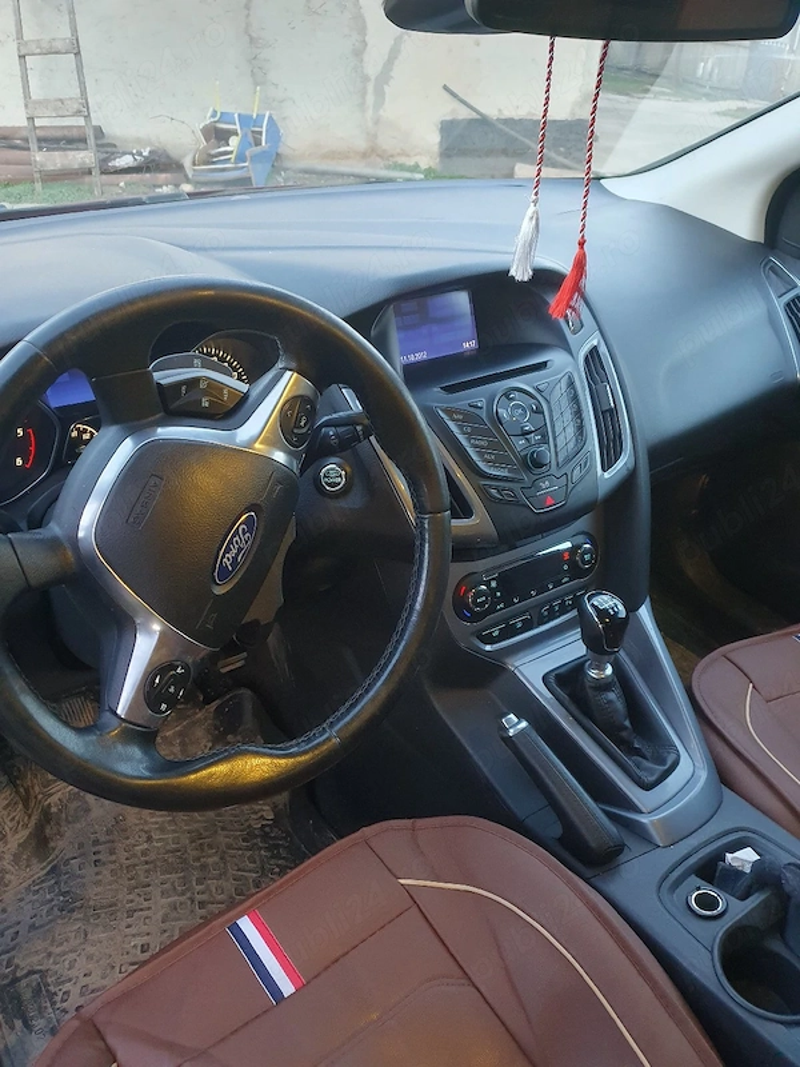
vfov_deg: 67.3
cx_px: 400
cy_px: 534
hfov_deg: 53.1
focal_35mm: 26
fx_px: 801
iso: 250
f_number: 1.5
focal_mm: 4.32
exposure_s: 1/50
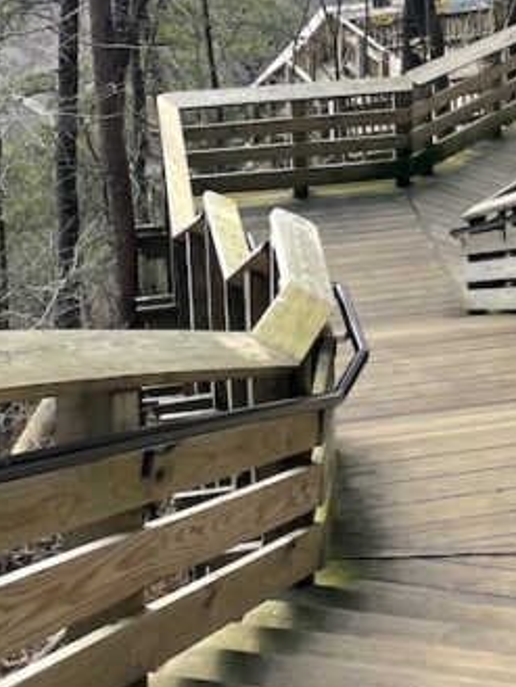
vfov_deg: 23.1
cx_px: 493
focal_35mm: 81
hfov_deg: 17.9
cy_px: -2
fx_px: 1609
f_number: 1.6
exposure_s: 1/940
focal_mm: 4.2
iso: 32
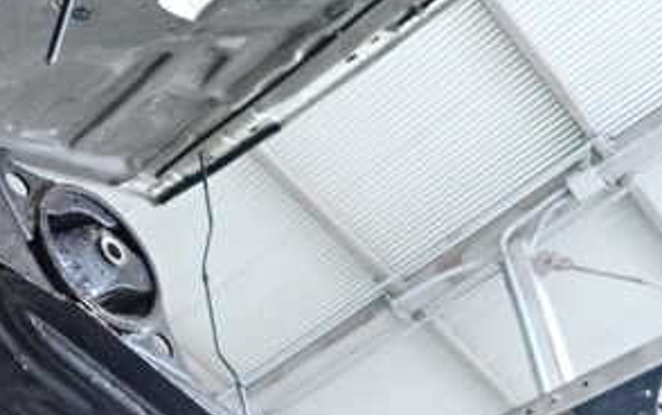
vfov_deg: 23.5
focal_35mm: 54
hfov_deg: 37.0
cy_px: 356
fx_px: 975
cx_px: 200
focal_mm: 4.5
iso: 3200
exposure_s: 1/125
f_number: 2
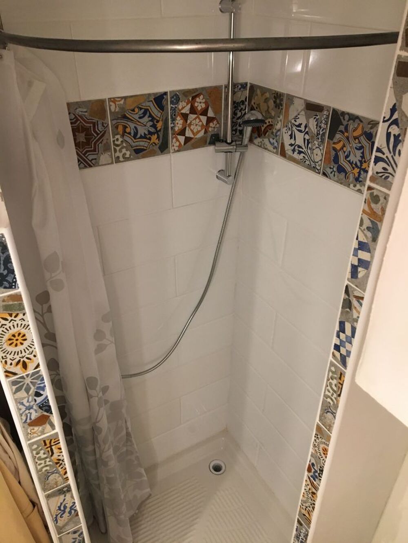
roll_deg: -0.6
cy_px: 272
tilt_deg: -31.4
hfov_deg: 48.2
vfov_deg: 61.7
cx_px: 204
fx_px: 456
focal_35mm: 29
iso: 160
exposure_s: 1/33
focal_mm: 4.15
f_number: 2.2
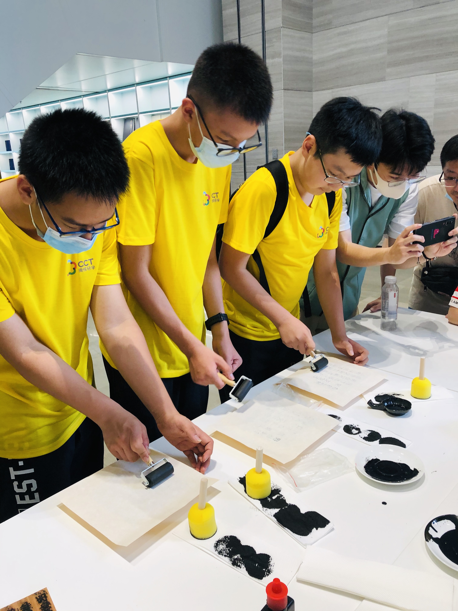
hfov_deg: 49.7
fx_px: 494
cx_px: 229
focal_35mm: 28
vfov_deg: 63.4
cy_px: 306
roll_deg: +3.3
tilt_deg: -16.1
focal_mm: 4
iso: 32
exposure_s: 1/33
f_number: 1.8
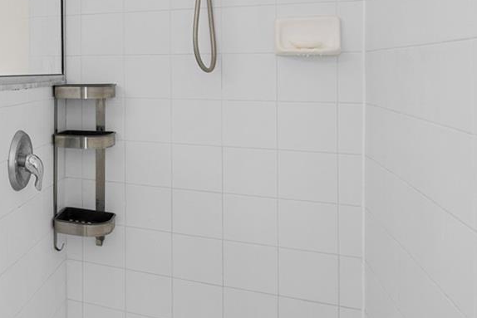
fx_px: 517
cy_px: 58
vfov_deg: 33.1
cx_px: -71
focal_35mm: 39
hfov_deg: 38.8
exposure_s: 1/5
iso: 64
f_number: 8
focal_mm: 14
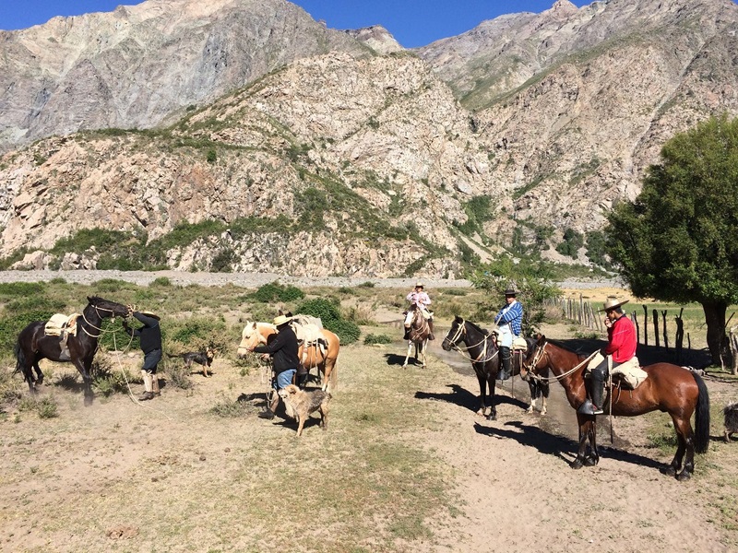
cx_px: 369
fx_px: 618
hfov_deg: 61.7
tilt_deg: -0.8
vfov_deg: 48.2
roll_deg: -3.3
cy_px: 276
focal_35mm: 29
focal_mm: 4.15
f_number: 2.2
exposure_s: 1/1786
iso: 32
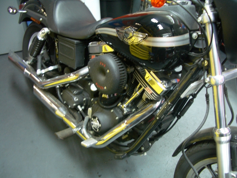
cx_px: 118
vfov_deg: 40.7
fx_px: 240
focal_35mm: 35
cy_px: 89
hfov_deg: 52.6
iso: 100
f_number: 2.6
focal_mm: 5.8
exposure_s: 1/8
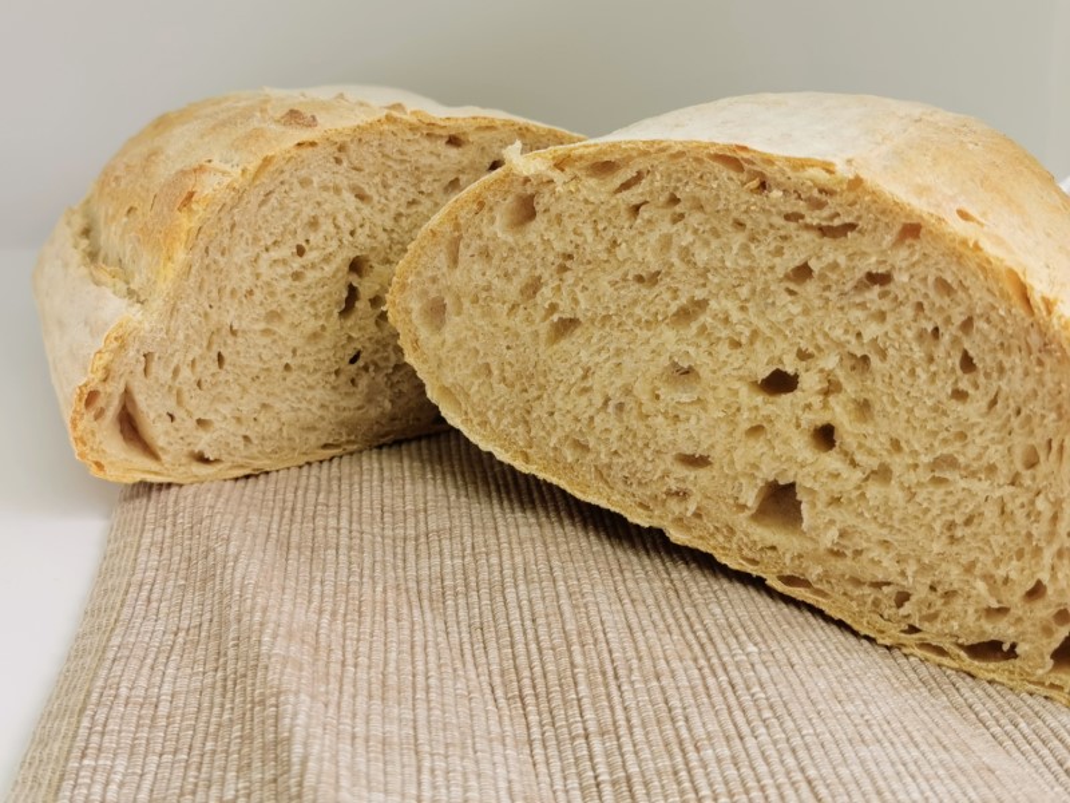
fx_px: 1236
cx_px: 535
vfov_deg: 36.0
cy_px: 402
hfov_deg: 46.8
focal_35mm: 40
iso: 50
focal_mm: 5.56
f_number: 1.6
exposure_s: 1/143
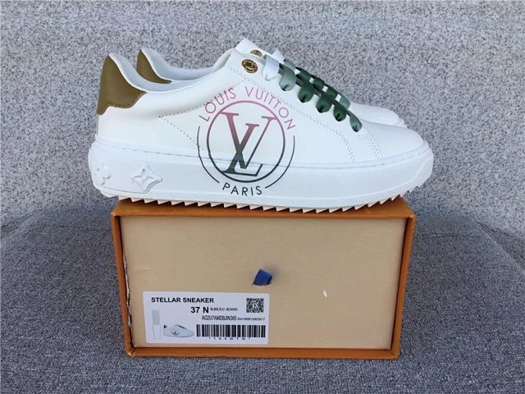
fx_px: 470
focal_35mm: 31
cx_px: 262
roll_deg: -0.6
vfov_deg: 45.4
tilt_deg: -20.1
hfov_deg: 58.4
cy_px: 197
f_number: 2.4
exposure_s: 1/228
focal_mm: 3.3
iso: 25
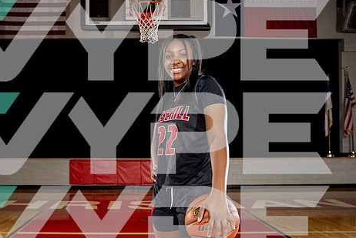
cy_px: 134
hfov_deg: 51.4
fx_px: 366
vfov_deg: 36.0
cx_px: 136
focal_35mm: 37
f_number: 4.5
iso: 400
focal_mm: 29
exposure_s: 1/250
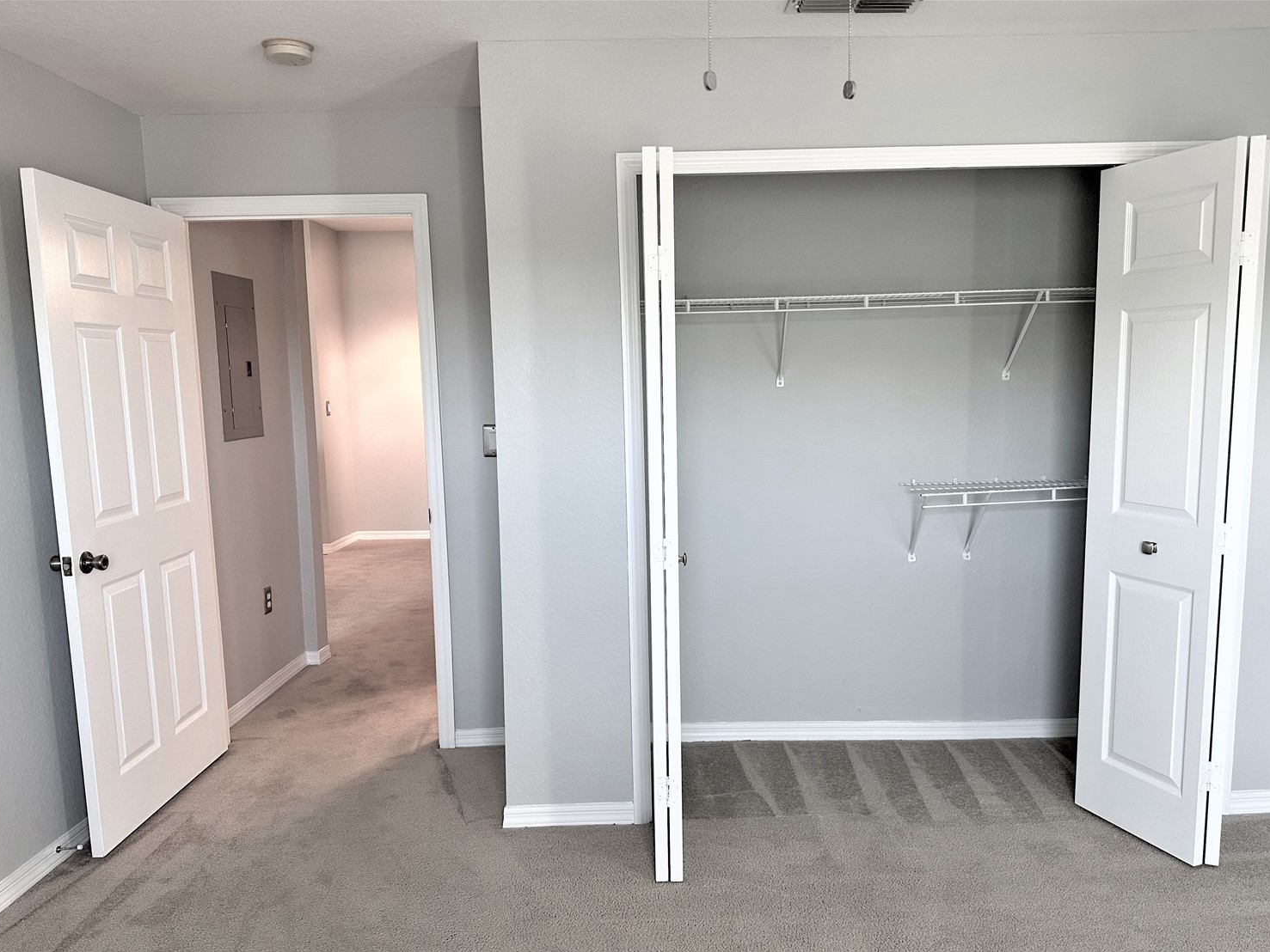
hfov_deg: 67.2
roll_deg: +0.3
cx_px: 675
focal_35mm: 26
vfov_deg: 53.0
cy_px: 514
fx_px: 954
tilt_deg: -8.9
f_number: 1.78
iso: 160
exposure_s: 1/60
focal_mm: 6.86
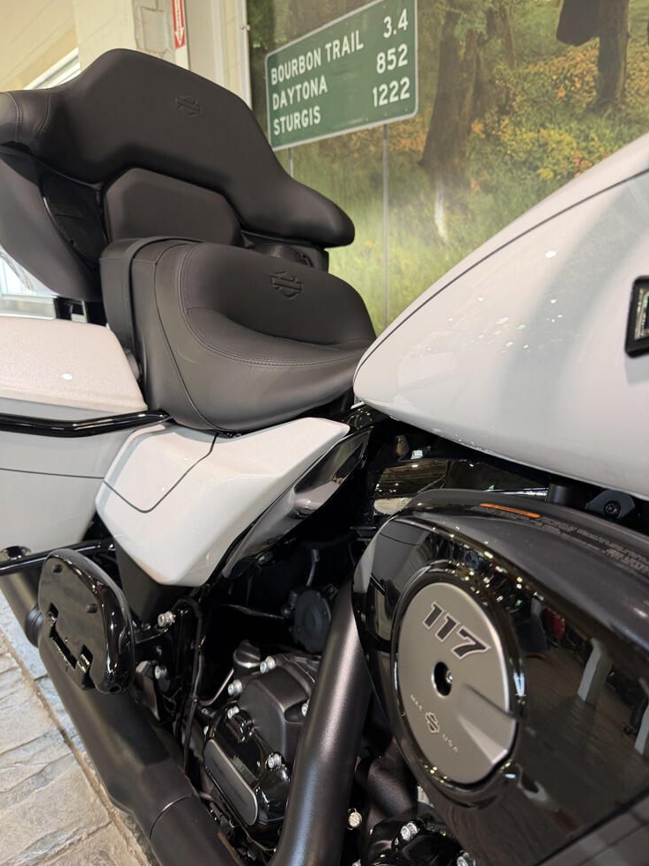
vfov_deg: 69.4
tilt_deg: -14.0
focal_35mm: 25
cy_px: 428
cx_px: 312
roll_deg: +2.1
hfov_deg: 54.9
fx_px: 625
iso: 125
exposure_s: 1/60
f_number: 1.78
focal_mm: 6.76
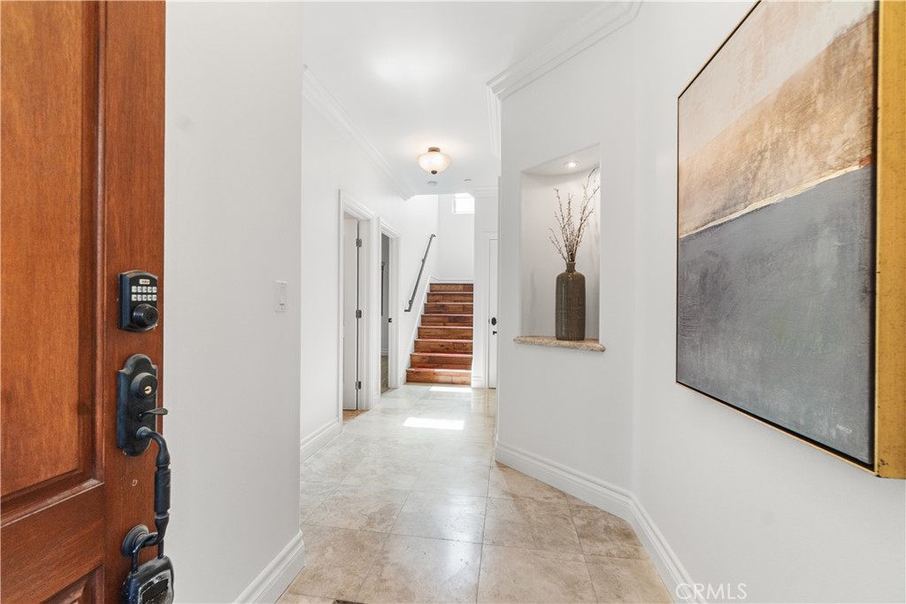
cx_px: 453
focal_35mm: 15
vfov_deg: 77.3
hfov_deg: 100.4
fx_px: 377
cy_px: 302
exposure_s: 1/15
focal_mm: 10
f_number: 8
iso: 320
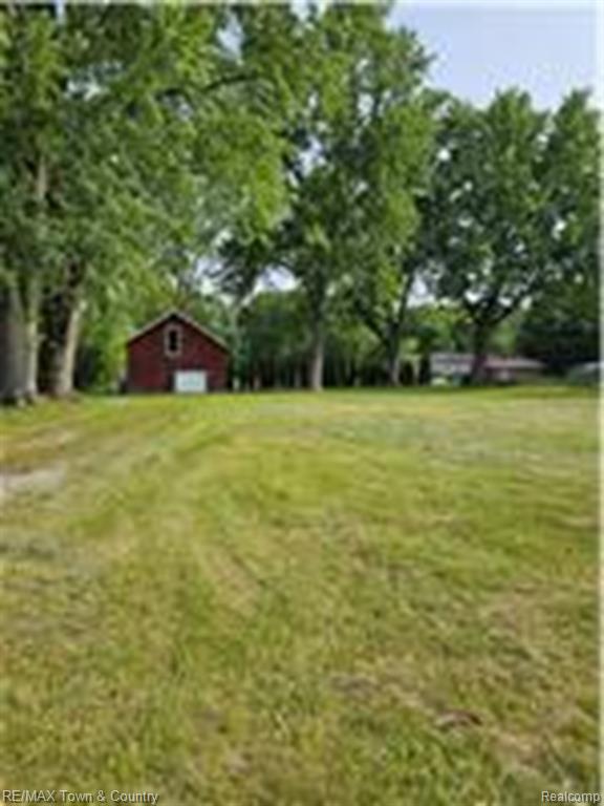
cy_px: 403
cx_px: 302
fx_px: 535
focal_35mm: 23
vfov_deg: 73.9
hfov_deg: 58.9
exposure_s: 1/1414
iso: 25
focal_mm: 5.4
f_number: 1.8
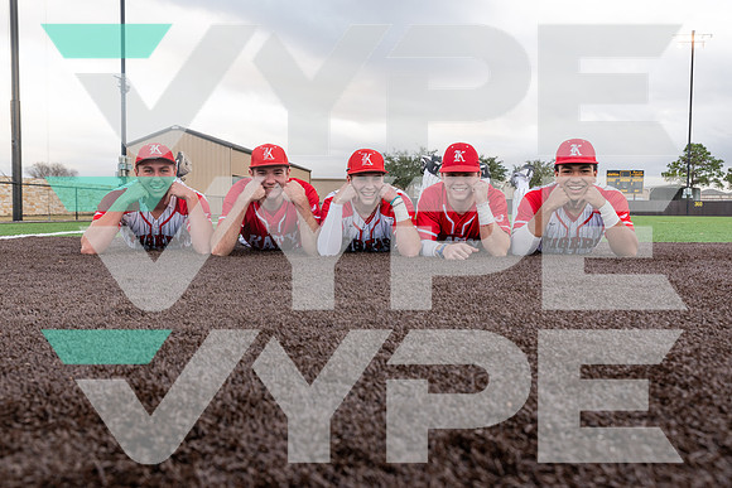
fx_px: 610
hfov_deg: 61.9
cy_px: 244
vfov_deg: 43.6
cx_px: 366
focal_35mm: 30
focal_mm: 30
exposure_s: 1/200
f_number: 7.1
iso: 400
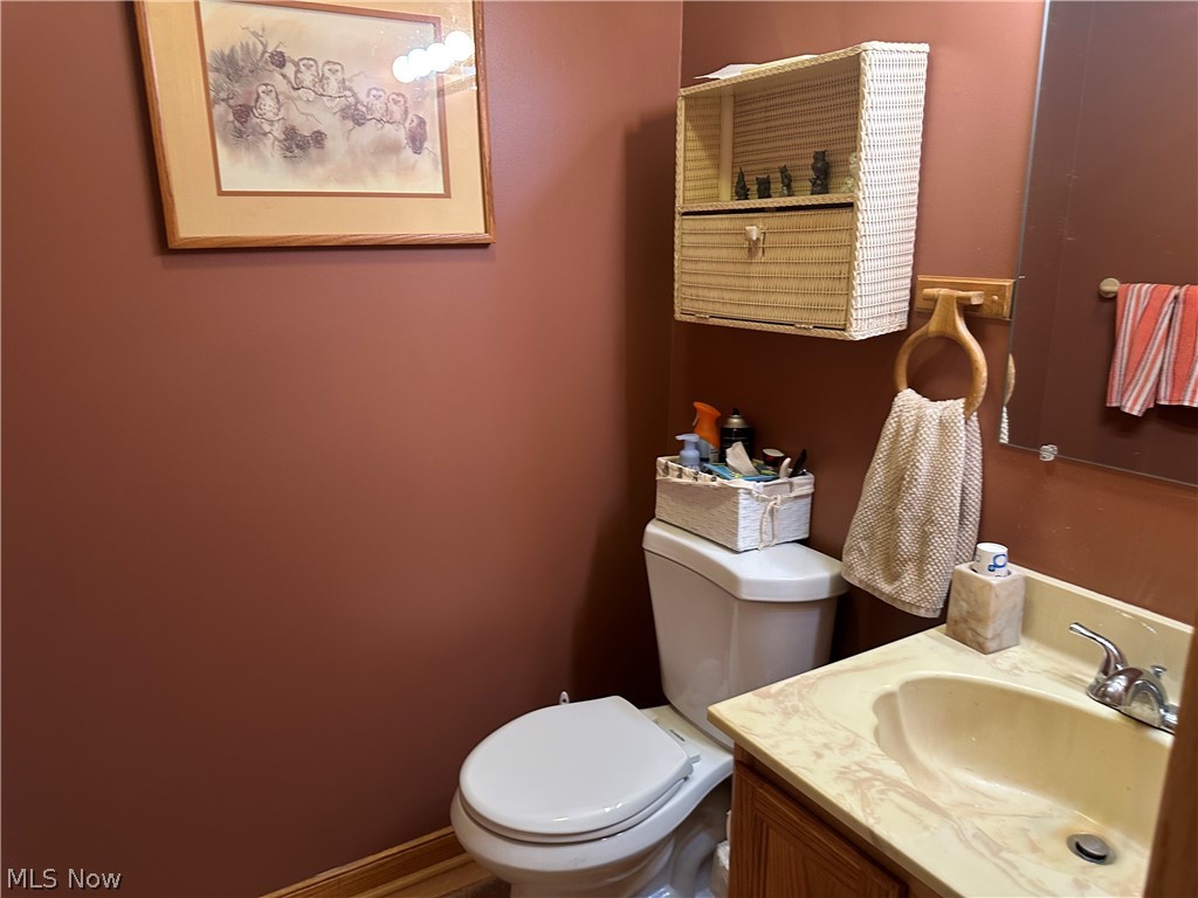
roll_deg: +2.1
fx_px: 831
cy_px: 449
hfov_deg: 71.6
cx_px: 599
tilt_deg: -11.4
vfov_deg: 56.8
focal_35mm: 24
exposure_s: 1/60
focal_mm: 6.86
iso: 320
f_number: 1.78
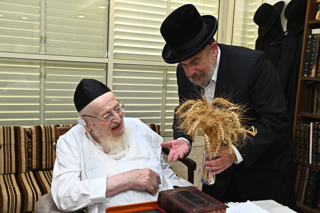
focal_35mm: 42
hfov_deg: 46.4
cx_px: 160
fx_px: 373
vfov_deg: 31.9
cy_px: 106
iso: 1000
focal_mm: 42
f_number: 5
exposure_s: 1/160
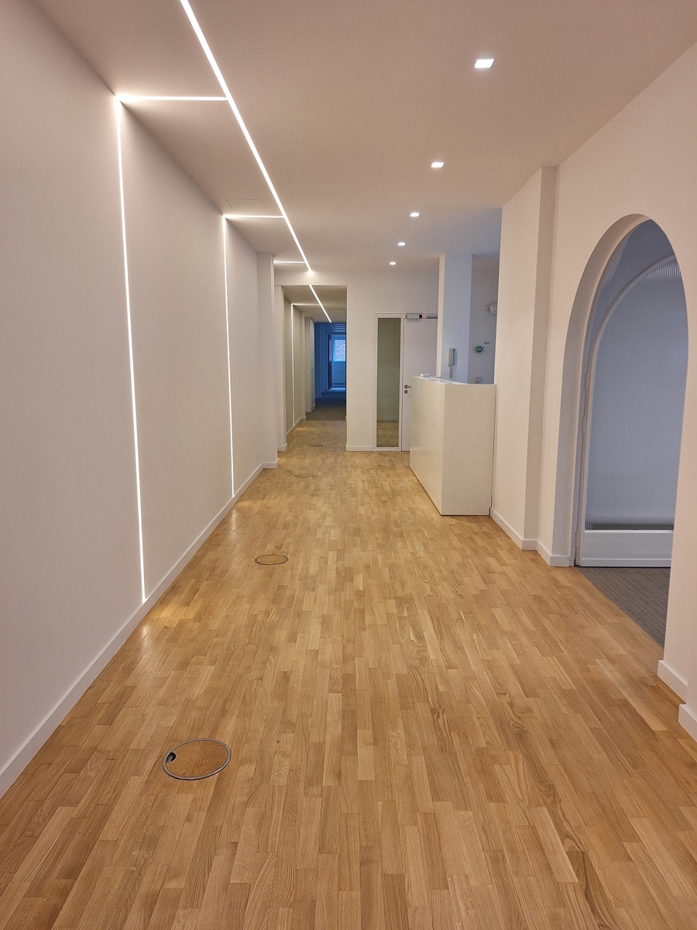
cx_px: 348
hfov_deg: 58.9
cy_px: 465
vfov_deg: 73.9
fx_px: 617
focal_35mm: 23
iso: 50
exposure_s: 1/50
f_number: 1.8
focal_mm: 5.54
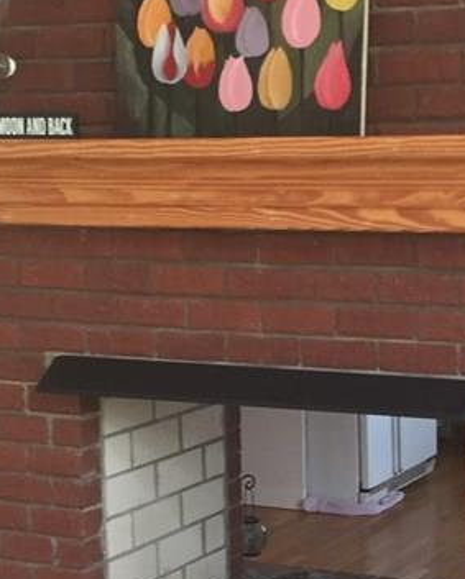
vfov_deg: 23.0
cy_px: 431
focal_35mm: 82
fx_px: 1409
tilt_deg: -9.9
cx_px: 380
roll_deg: -0.2
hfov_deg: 18.5
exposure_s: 1/30
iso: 125
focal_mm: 4.15
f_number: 2.2
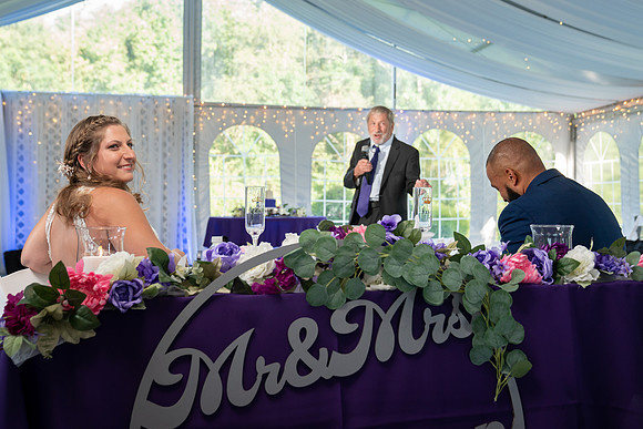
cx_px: 336
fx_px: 748
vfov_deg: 32.0
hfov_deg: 46.5
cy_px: 189
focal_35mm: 42
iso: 640
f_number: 4
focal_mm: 37
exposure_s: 1/200
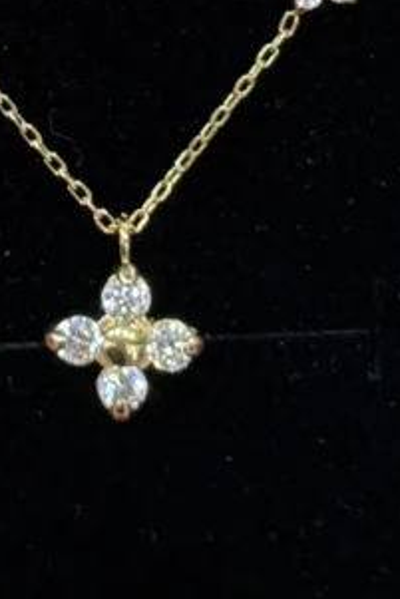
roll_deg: +3.7
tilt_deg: -34.4
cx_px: 74
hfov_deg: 7.8
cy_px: -11
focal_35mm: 177
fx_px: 2946
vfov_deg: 11.5
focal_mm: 6.76
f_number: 1.78
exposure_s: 1/176
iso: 50
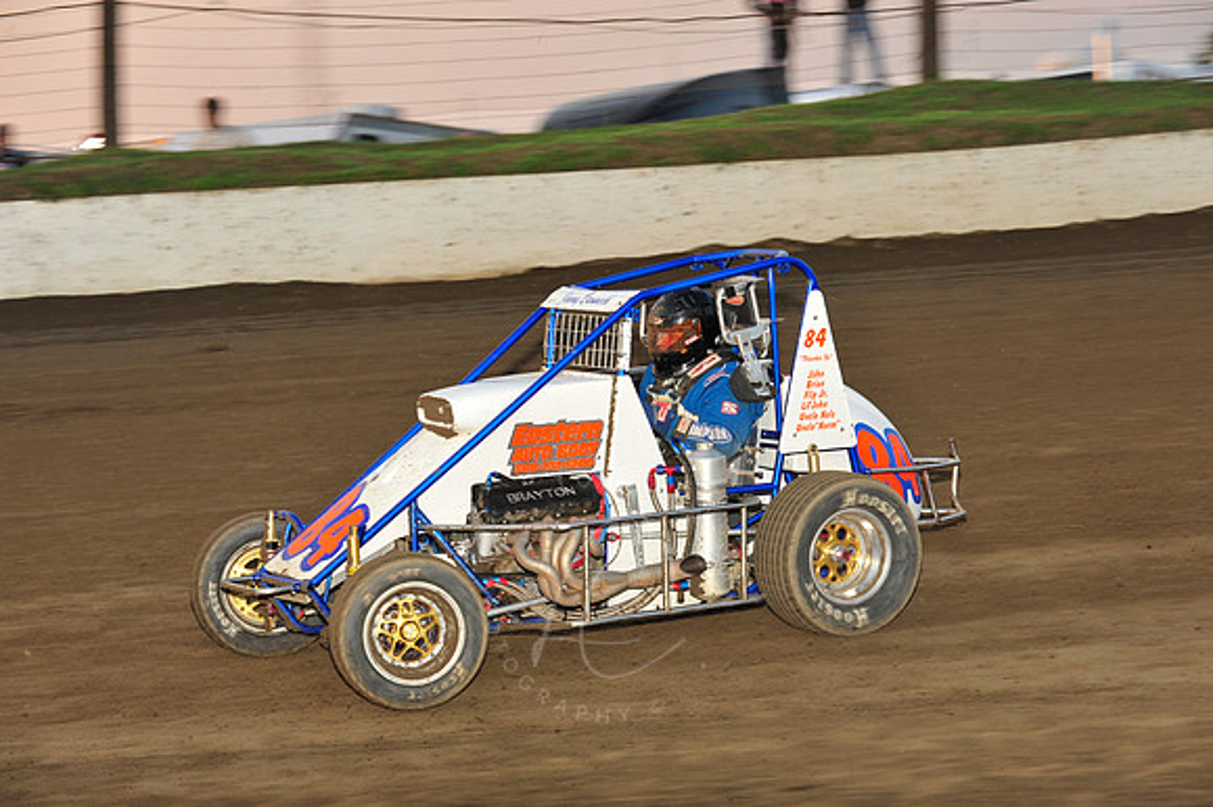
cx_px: 606
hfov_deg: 18.3
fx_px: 3771
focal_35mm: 112
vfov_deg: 12.2
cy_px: 404
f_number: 7.1
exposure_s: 1/320
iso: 800
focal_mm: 112
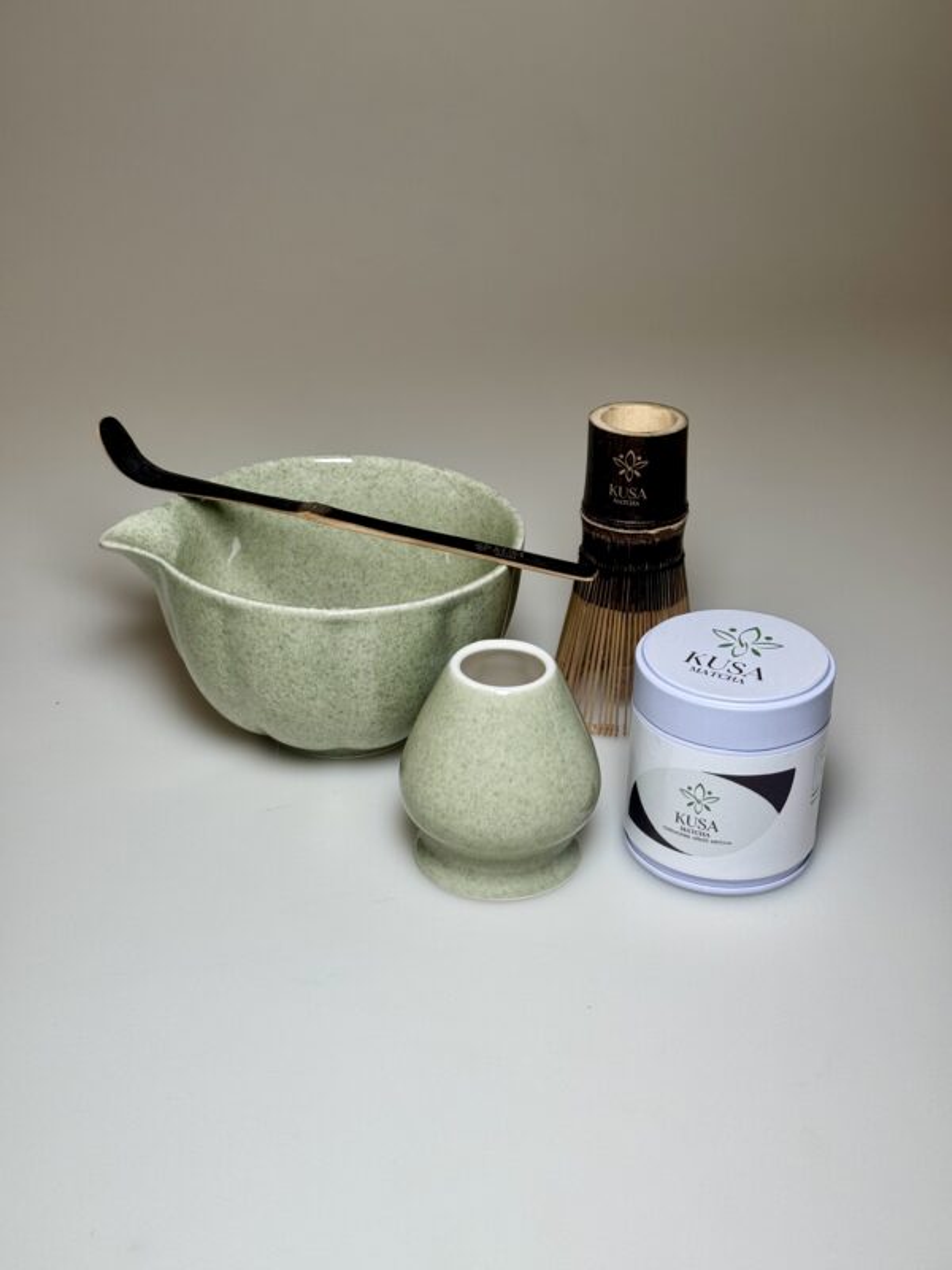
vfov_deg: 39.7
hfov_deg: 30.3
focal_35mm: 48
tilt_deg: -28.0
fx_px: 1760
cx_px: 476
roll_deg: -1.6
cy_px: 635
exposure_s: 1/422
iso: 64
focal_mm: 6.76
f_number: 1.78
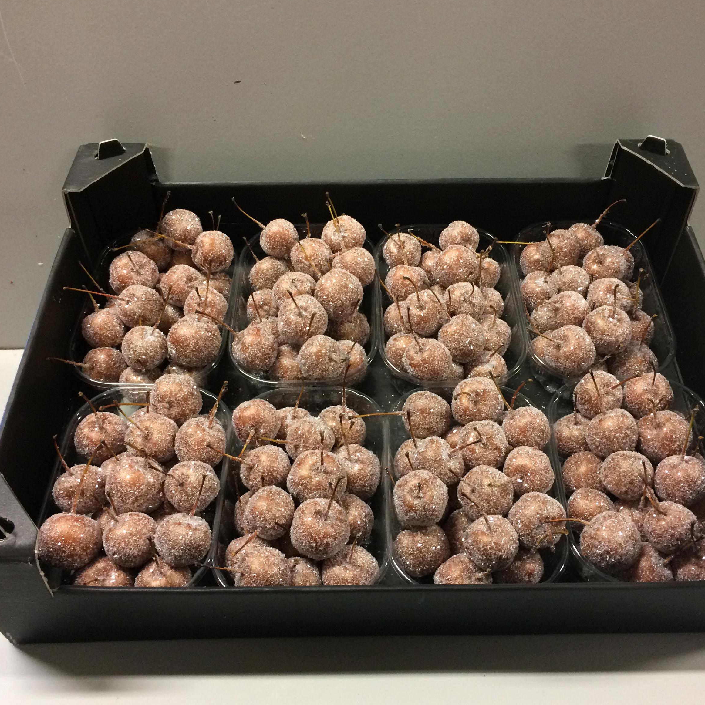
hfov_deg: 46.0
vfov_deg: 46.0
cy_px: 368
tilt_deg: -34.2
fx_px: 830
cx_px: 376
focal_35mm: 36
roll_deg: -1.1
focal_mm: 4.15
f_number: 2.2
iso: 200
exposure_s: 1/33
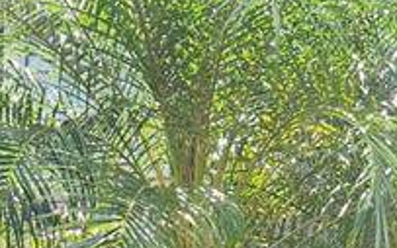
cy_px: 728
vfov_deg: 8.9
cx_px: -63
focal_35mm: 123
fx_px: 1331
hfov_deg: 16.4
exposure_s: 1/312
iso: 20
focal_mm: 5.4
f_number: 1.8
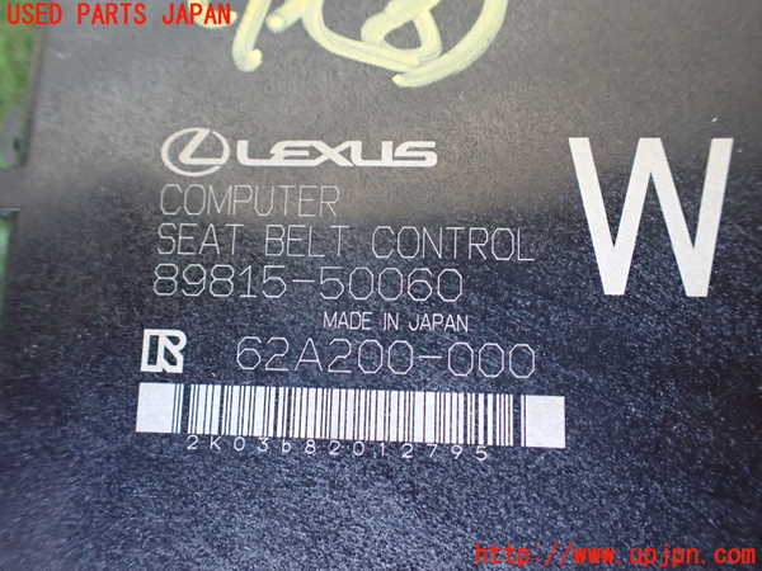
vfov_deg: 46.8
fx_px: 660
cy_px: 286
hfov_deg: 60.0
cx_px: 381
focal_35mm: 30
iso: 800
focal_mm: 5.4
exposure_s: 1/40
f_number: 2.3
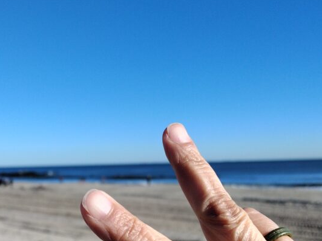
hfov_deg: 36.7
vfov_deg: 27.7
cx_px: 134
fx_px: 484
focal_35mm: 52
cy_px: 175
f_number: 1.7
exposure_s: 1/2579
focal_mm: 4.71
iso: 100
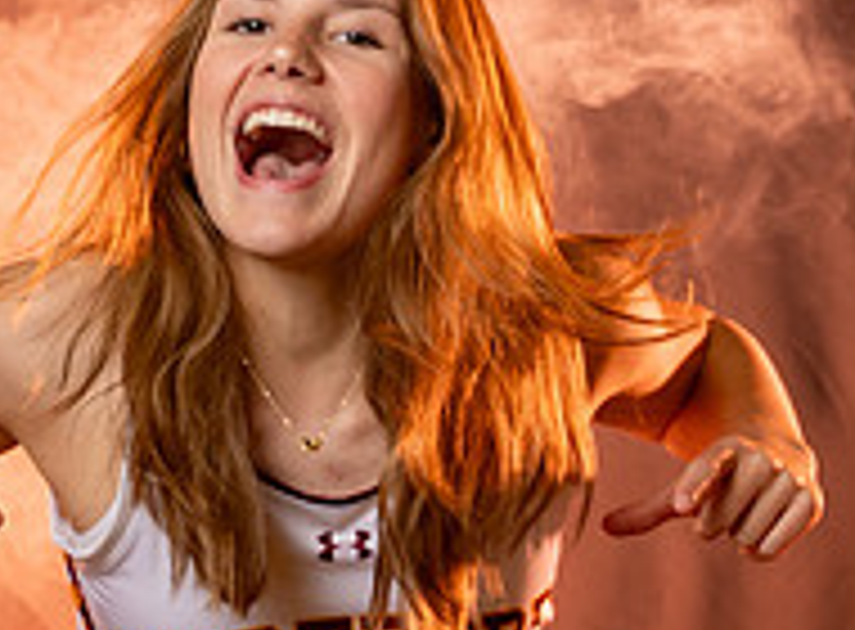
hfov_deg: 5.2
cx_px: 917
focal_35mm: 380
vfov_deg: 3.9
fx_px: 9327
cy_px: 649
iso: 125
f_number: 5.6
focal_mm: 70
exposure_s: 1/200
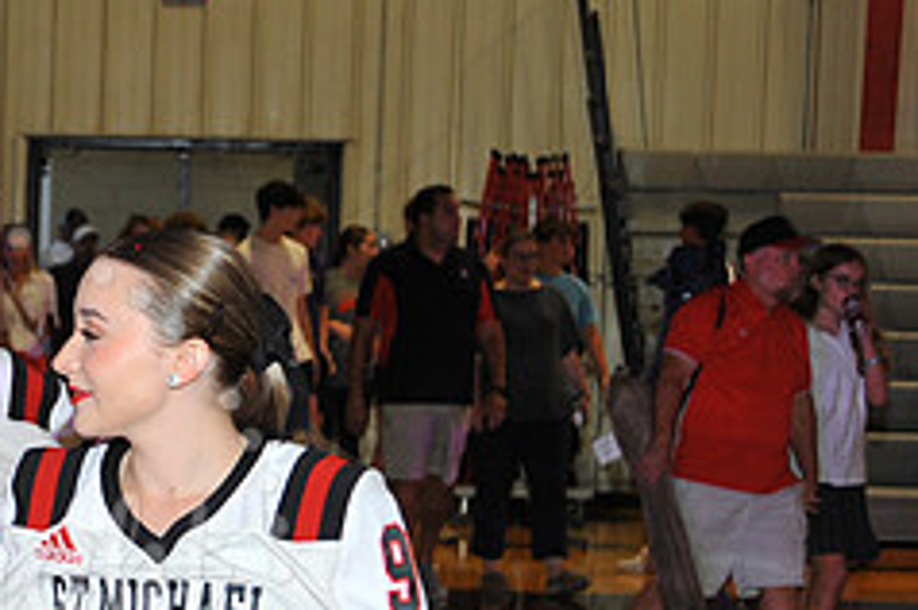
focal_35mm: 161
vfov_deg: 8.5
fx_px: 4100
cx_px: -77
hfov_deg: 12.6
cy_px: 579
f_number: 6.3
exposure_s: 1/60
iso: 800
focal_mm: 66
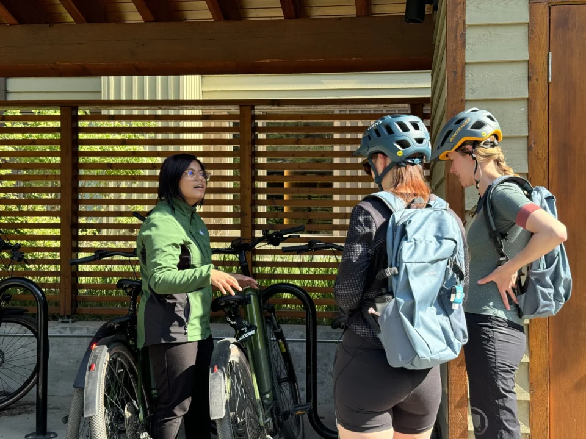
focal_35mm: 48
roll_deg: +0.4
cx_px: 293
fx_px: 813
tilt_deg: +0.9
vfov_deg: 30.3
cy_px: 220
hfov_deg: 39.7
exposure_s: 1/488
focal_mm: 6.76
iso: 64
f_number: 1.78
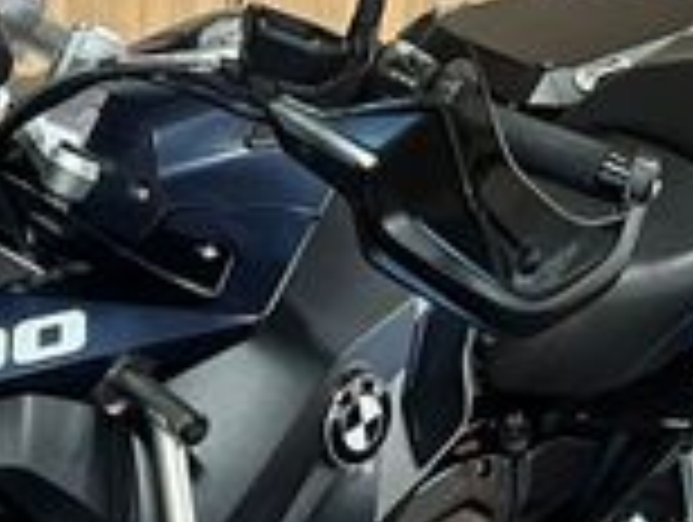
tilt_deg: -17.3
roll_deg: -0.3
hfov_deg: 18.0
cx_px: 140
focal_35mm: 108
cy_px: 405
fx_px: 2165
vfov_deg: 13.7
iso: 500
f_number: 1.6
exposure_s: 1/25
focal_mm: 5.1
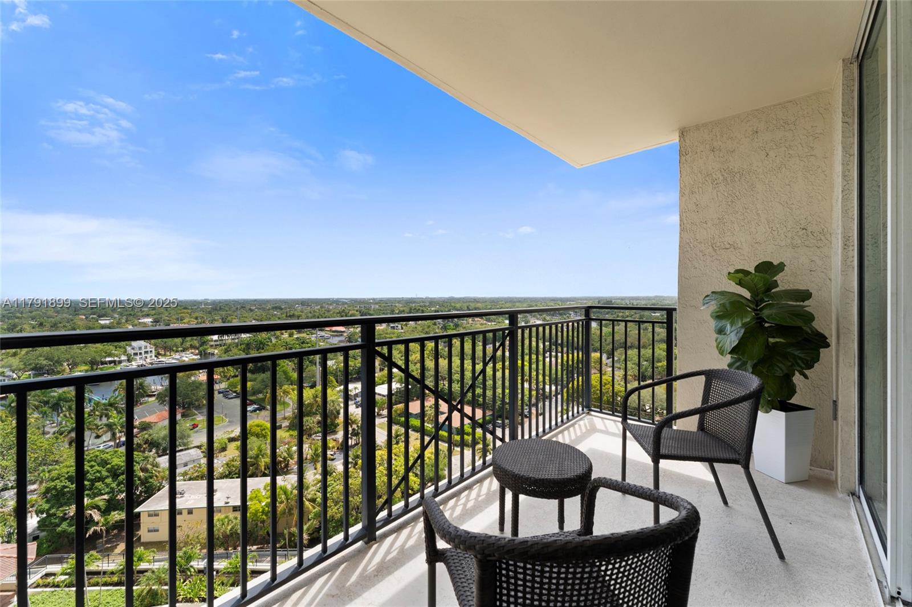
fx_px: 355
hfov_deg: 104.3
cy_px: 304
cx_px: 456
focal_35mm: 14
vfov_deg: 81.2
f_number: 9
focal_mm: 14
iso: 320
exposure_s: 1/160
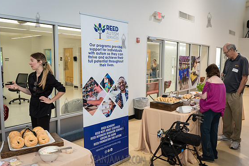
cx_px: 123
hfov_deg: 58.7
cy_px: 84
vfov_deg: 41.1
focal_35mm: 32
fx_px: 221
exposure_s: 1/250
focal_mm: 31
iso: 2500
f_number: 4.5
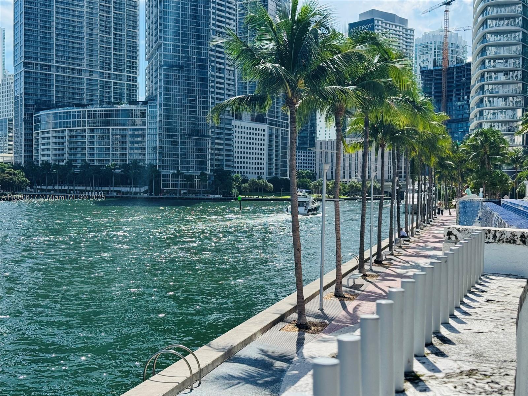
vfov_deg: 30.3
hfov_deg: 39.7
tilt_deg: -0.8
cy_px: 198
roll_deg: -0.9
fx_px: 732
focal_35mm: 48
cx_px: 264
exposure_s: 1/3425
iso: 64
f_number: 1.78
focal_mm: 6.76
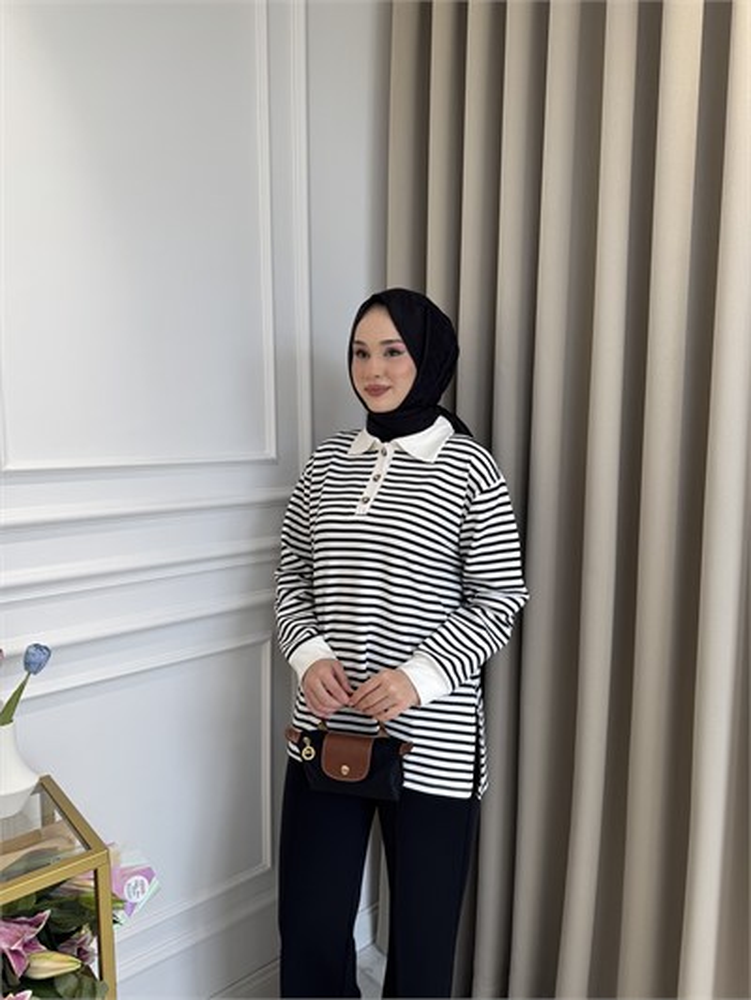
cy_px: 500
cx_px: 376
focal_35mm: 24
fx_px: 694
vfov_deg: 71.6
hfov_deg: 56.8
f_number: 1.78
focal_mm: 6.76
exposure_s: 1/123
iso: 64
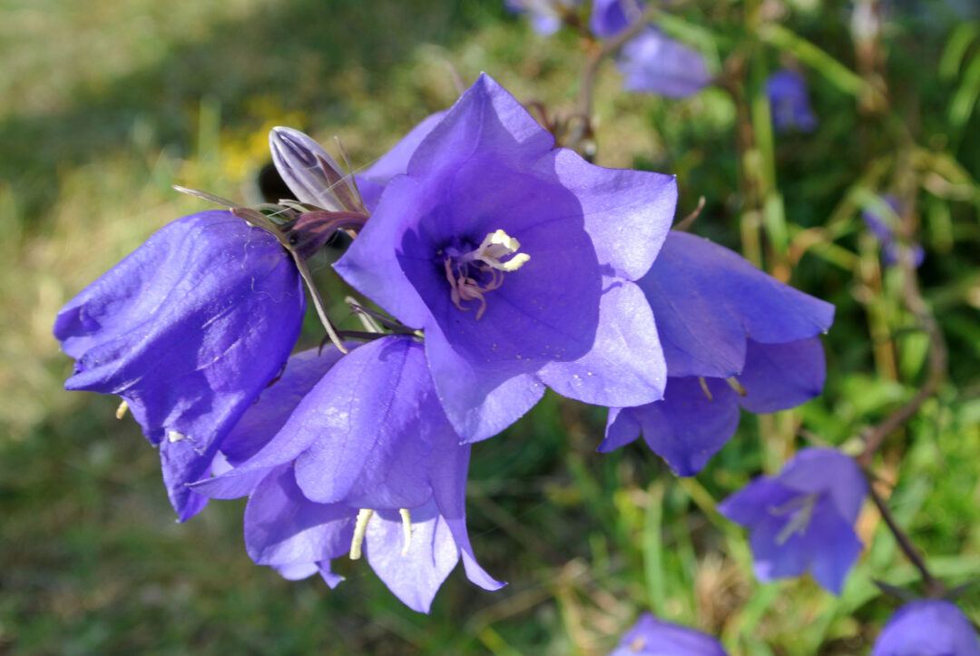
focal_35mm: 47
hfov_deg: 41.9
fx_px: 1281
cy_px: 328
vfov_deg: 28.7
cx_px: 490
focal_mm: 17.5
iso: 100
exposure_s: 1/200
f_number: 5.6
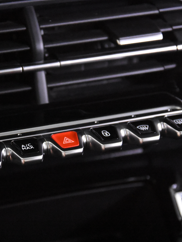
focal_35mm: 126
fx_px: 883
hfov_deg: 11.7
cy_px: 121
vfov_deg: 15.6
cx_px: 32
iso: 12800
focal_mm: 58
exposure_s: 1/80
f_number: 4
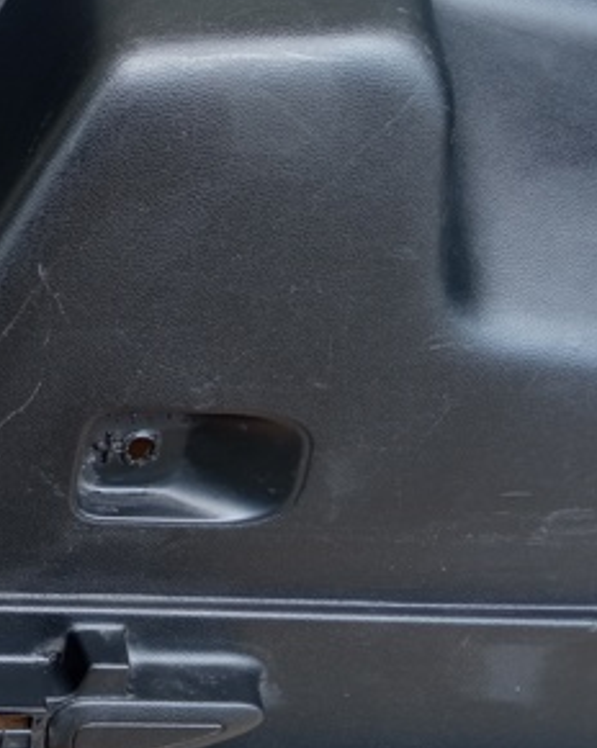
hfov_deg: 23.8
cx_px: -124
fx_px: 1284
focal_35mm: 58
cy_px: 323
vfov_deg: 32.5
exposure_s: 1/50
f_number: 2.2
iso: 150
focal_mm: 3.79
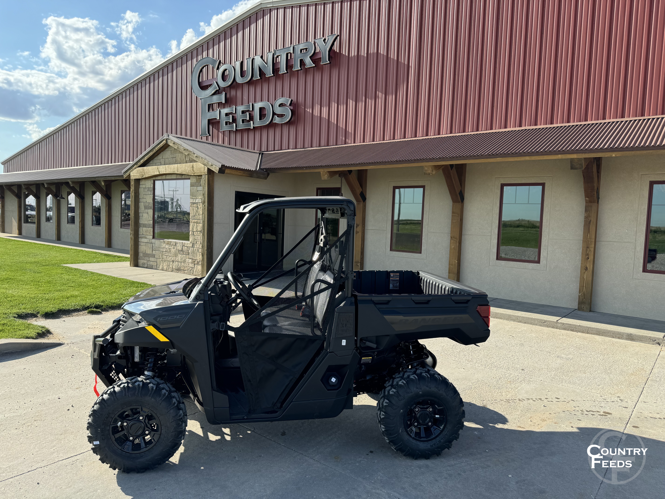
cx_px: 332
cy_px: 250
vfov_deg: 56.8
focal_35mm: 24
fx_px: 461
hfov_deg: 71.6
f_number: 1.78
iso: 80
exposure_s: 1/1818
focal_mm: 6.76
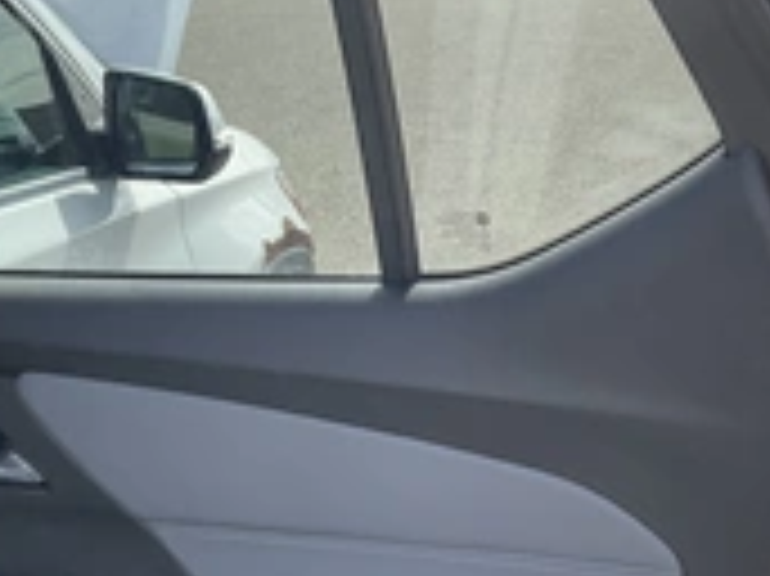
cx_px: 329
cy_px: 580
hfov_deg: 28.5
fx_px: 1512
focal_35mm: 68
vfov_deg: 20.9
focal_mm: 3
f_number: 1.8
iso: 25
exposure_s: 1/529
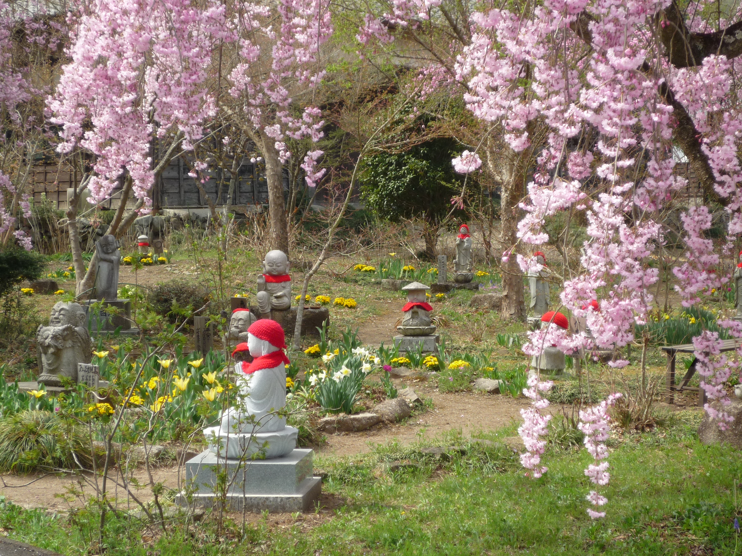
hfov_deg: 23.3
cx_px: 371
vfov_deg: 17.6
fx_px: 1801
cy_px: 278
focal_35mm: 84
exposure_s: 1/320
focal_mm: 12.2
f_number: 4.9
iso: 100
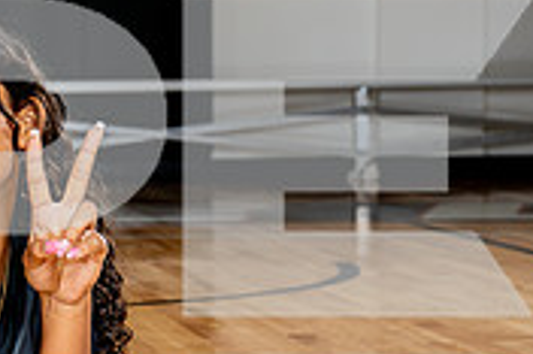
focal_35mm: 165
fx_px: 2441
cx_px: -239
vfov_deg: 8.3
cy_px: 159
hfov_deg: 12.0
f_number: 5.6
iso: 200
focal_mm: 50
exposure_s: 1/250
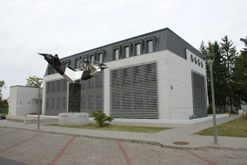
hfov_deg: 67.4
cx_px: 124
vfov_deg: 47.9
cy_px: 82
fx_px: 185
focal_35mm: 27
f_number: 8
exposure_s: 1/60
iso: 100
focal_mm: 18
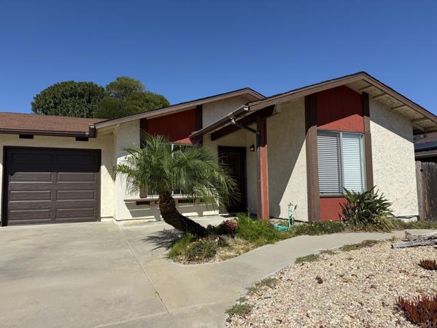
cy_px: 164
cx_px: 218
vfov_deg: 56.8
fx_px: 303
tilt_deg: +3.7
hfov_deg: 71.6
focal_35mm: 24
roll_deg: -0.1
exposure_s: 1/6711
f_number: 1.78
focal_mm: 6.76
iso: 80
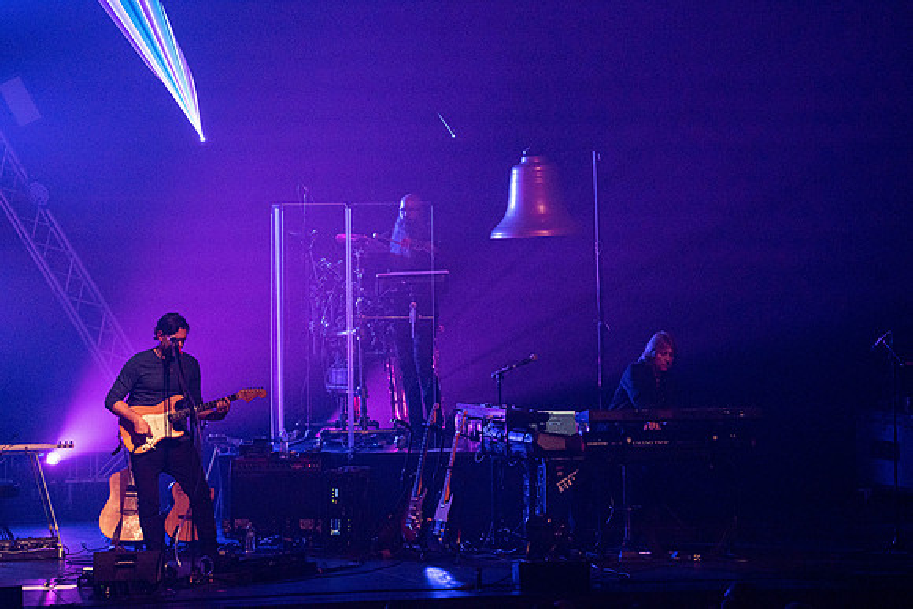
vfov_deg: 6.9
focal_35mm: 200
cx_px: 456
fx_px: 5073
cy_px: 304
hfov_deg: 10.3
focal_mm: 200
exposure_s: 1/250
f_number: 5.6
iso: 6400
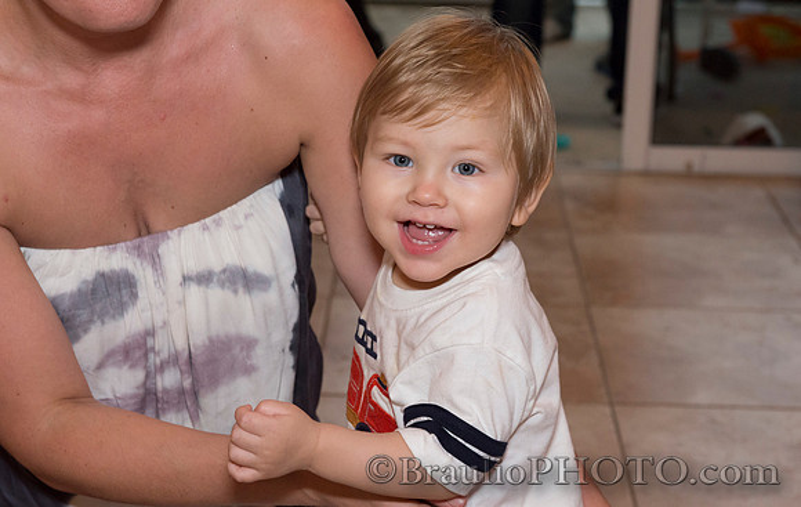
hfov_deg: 25.2
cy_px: 244
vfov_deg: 16.1
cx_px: 417
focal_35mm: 82
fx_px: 1795
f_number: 7.1
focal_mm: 70
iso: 4000
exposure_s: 1/160
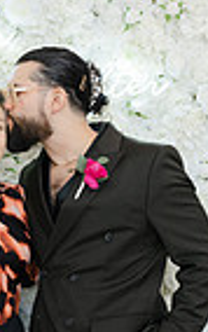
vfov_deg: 18.3
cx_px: 2
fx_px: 1023
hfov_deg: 11.5
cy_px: 264
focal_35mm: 113
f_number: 4
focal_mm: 35
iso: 400
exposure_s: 1/160
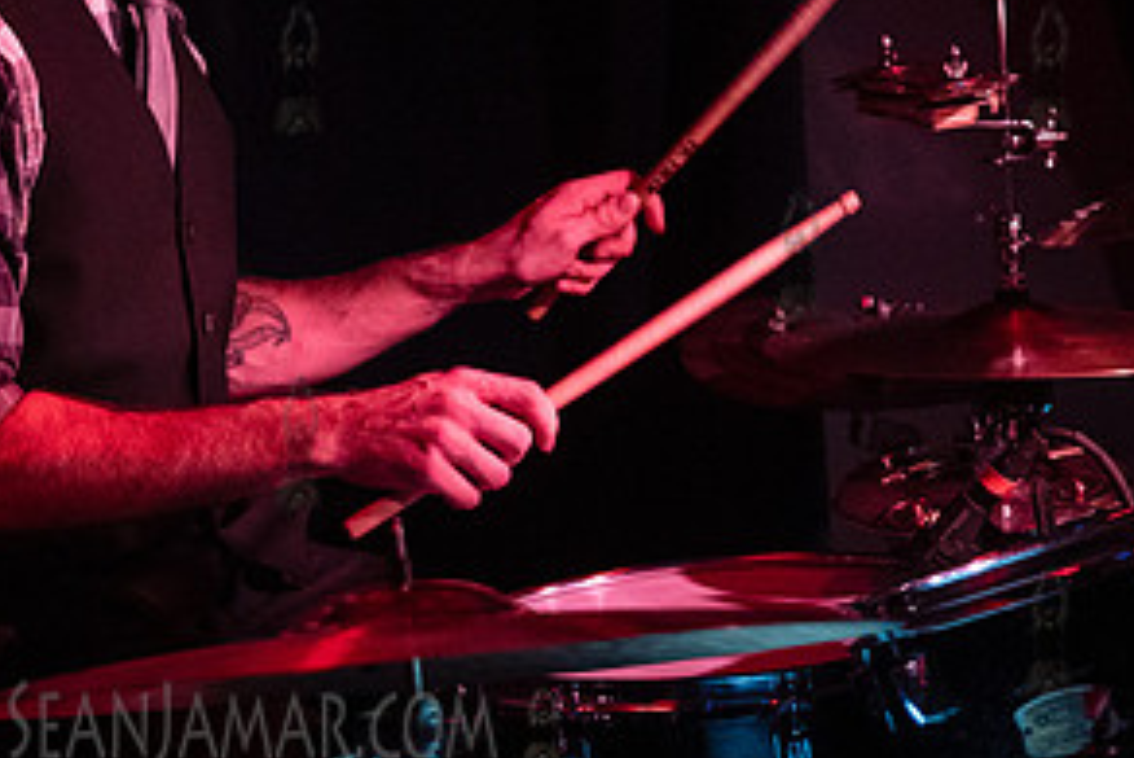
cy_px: 66
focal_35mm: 123
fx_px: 3876
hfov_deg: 16.6
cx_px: 295
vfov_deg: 11.1
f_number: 3.2
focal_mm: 62
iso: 12800
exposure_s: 1/320
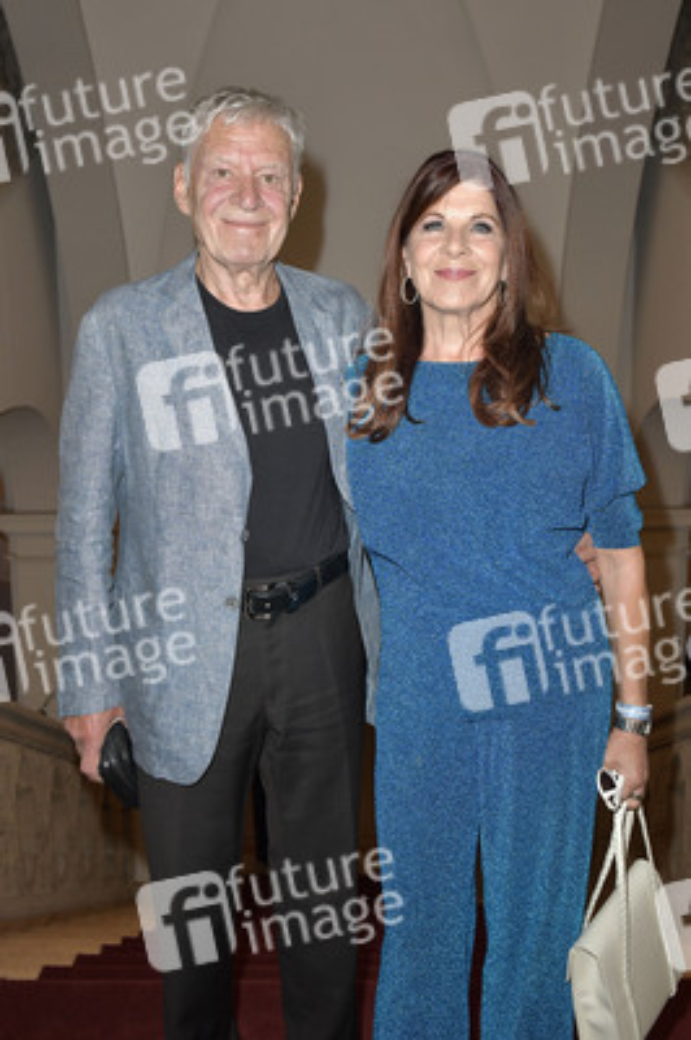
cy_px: 520
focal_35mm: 32
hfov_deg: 41.0
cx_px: 346
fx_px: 923
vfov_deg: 58.8
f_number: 5.6
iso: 1250
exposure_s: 1/200
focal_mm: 32
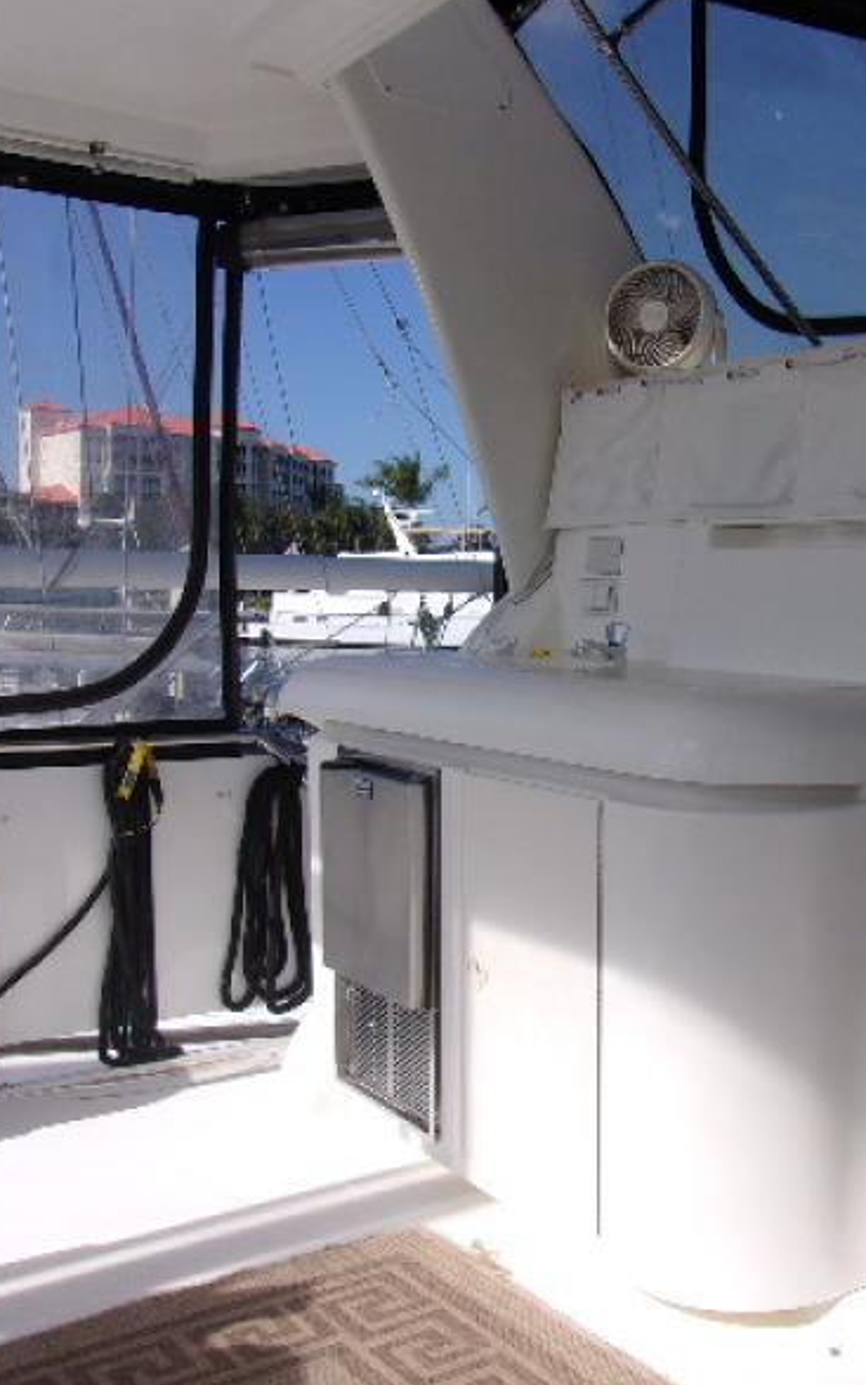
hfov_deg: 32.4
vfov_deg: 50.4
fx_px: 1472
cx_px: 609
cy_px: 696
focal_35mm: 39
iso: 80
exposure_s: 1/170
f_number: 10.4
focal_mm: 4.9
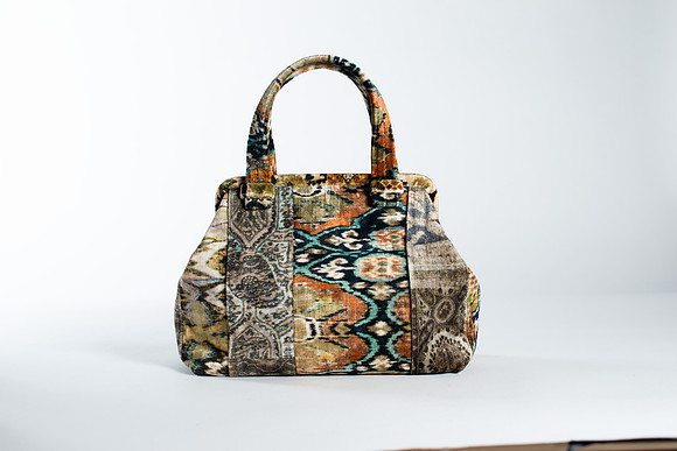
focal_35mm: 50
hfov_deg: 39.6
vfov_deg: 27.0
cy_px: 226
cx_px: 338
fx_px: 940
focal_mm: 50
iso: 200
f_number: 6.3
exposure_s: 1/200
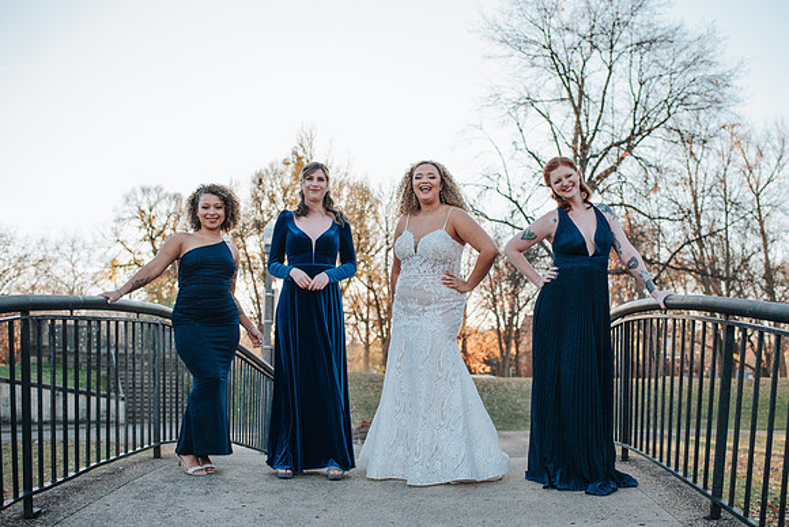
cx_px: 427
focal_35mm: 39
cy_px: 285
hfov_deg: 49.0
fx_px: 864
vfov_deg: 33.9
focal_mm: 35
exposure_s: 1/400
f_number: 2.8
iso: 100
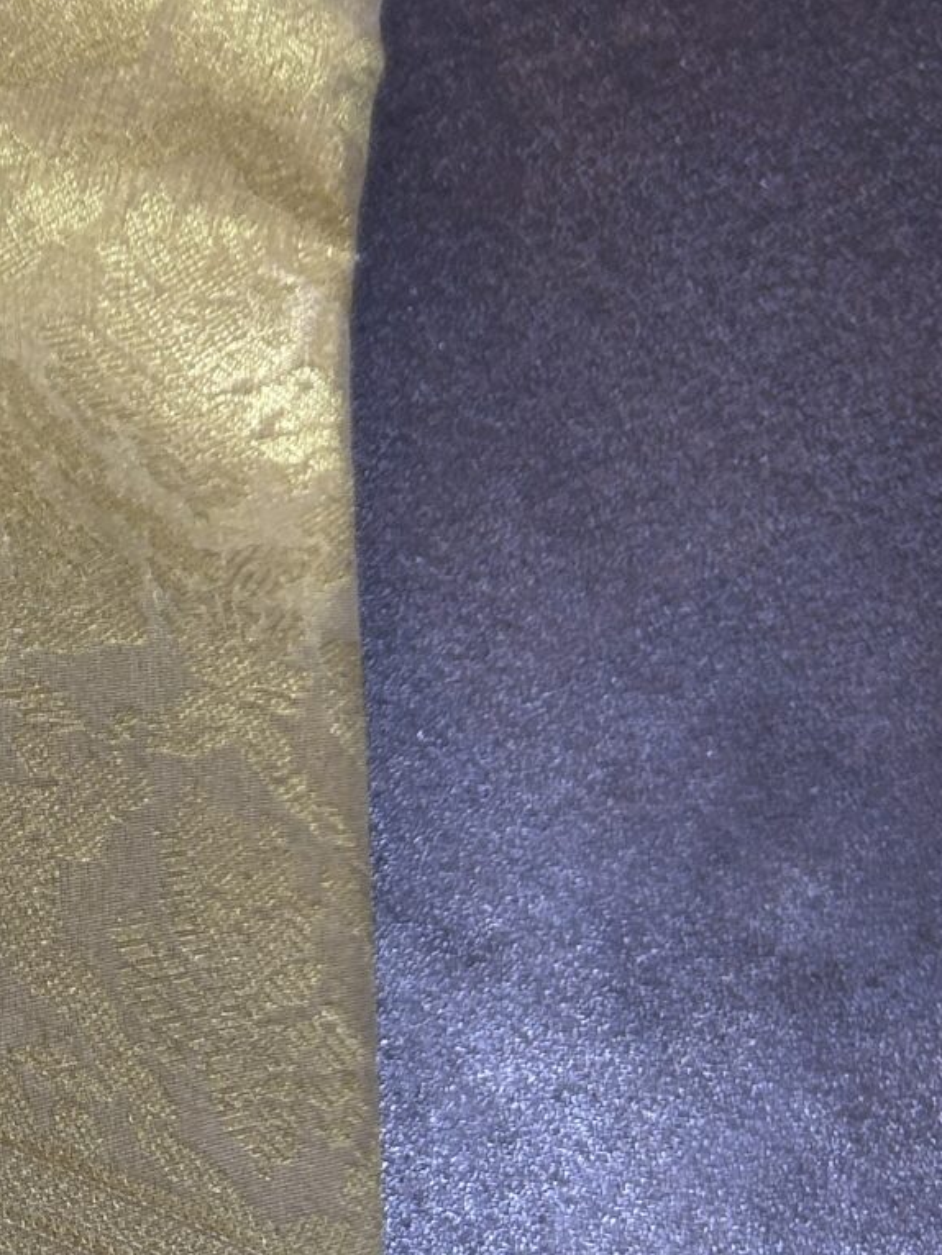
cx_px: -502
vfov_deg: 22.4
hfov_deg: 15.5
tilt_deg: -64.5
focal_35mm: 87
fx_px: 3156
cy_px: 392
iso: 100
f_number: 1.5
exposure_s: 1/50
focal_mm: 5.7
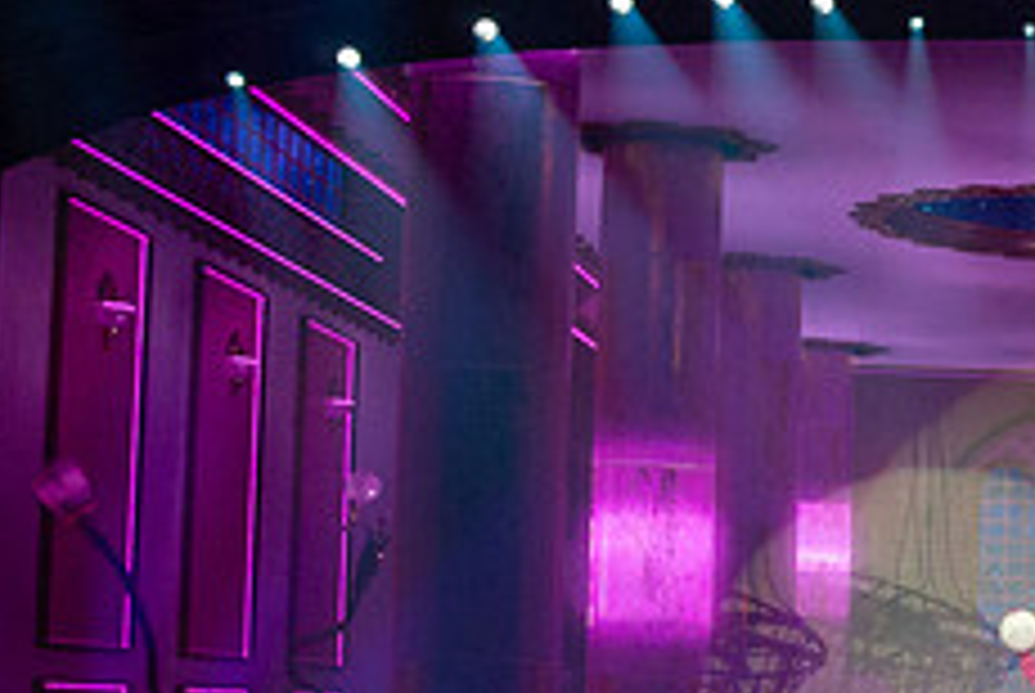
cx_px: 1321
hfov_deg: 9.1
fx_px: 6419
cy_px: 348
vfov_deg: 6.2
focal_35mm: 223
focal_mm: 30.9
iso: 800
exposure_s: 1/100
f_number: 6.3
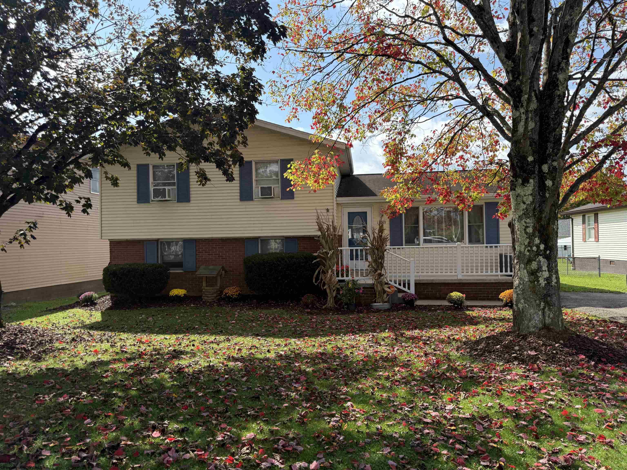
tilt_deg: +0.9
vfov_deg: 56.8
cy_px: 235
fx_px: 435
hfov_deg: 71.6
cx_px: 314
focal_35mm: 24
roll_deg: +0.6
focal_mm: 6.76
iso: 100
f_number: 1.78
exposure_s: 1/2801
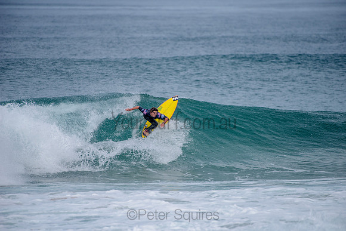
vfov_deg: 2.8
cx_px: 173
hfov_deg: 4.1
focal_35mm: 500
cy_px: 116
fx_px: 4806
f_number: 5.6
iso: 160
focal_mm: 500
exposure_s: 1/2000
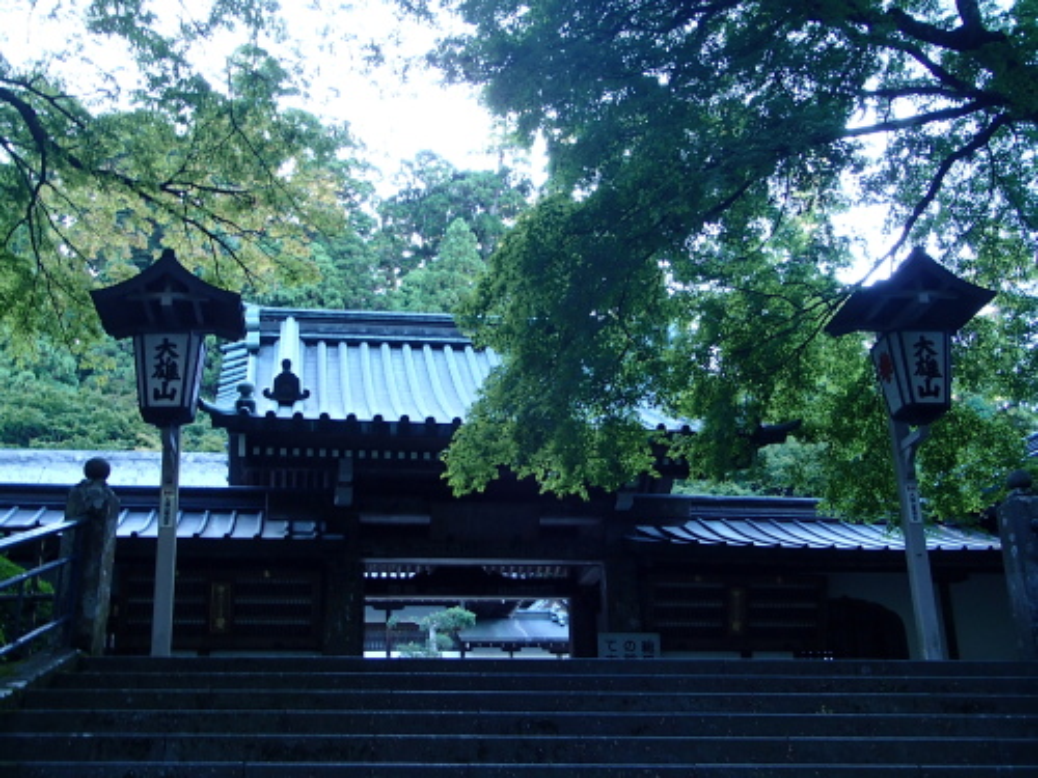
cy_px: 389
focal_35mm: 43
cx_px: 519
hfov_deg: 43.9
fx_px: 1289
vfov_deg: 33.6
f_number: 4.8
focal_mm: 7.73
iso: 200
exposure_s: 1/20
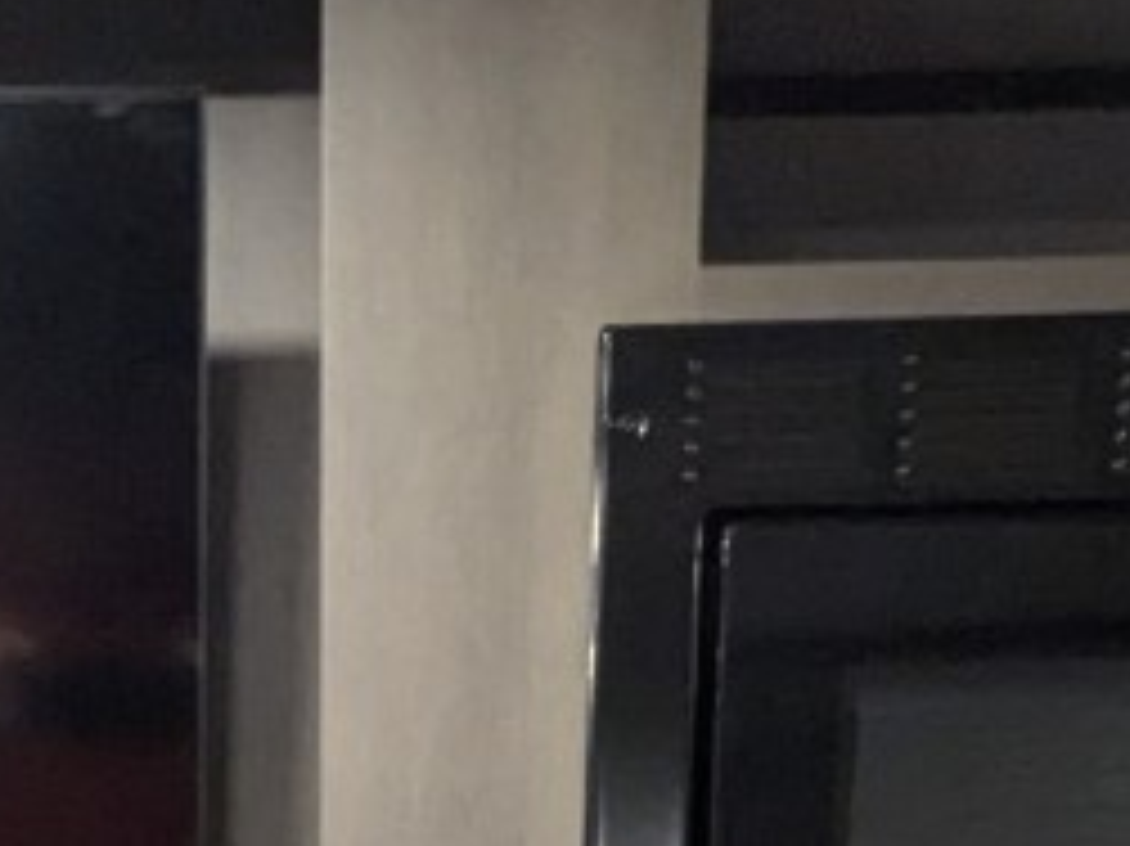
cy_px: 2182
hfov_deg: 21.6
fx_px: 2904
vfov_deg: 12.2
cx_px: 137
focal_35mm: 89
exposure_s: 1/37.8
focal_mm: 2.35
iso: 439
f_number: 2.2
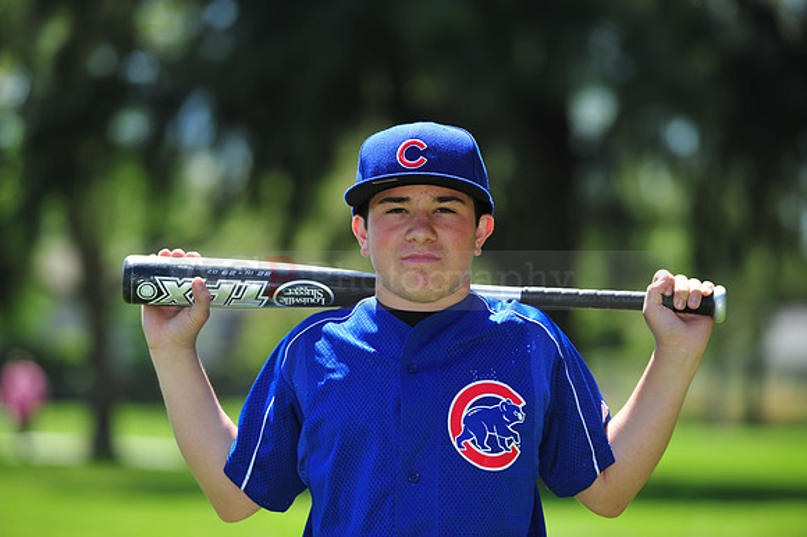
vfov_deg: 6.9
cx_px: 404
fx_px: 4481
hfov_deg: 10.3
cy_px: 268
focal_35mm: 200
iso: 200
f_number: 4.5
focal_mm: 200
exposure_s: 1/800
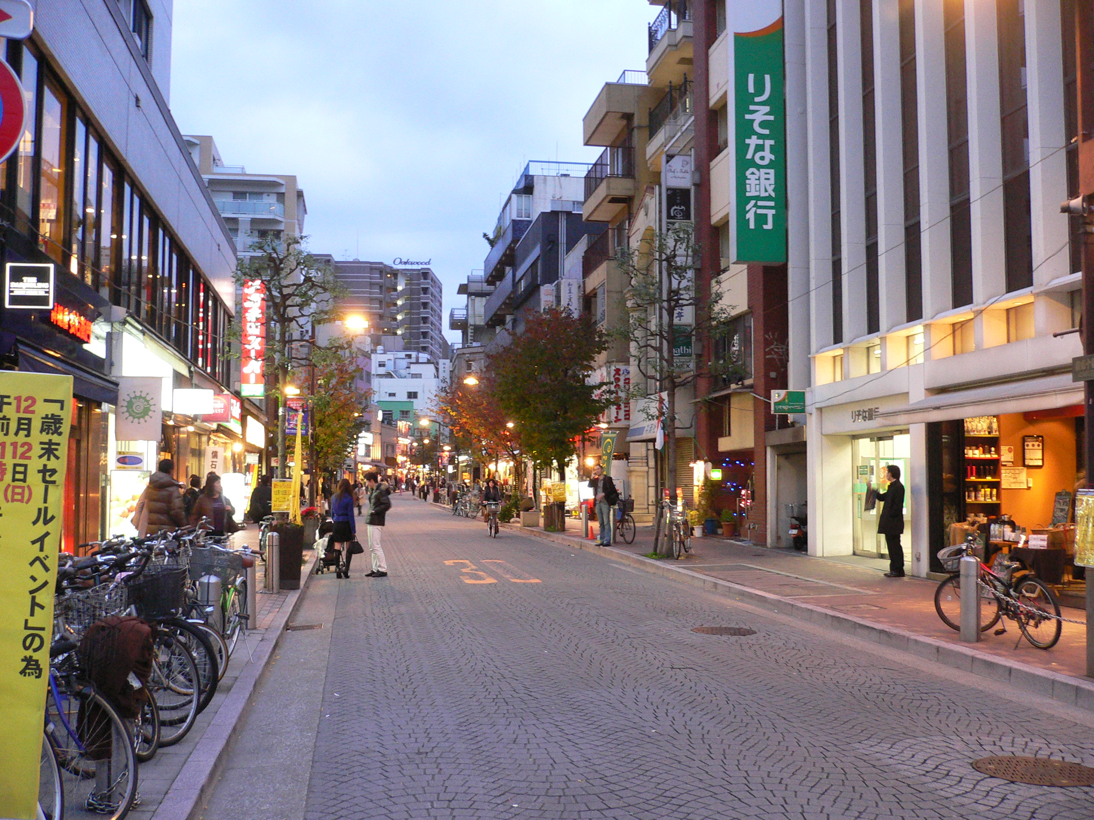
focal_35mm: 35
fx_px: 1106
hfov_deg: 52.6
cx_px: 547
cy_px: 410
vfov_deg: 40.7
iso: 200
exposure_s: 1/10
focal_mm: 5.8
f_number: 2.8
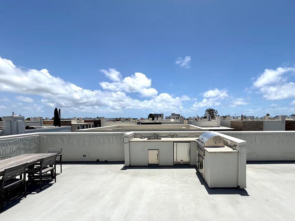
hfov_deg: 90.5
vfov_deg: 74.3
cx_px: 167
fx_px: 145
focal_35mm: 17
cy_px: 127
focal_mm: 2.22
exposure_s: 1/1795
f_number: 2.2
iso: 20
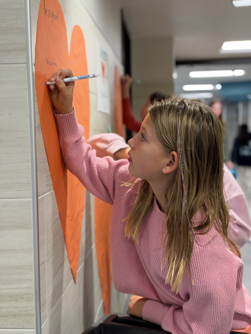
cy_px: 167
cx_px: 126
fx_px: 464
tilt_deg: -4.2
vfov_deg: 39.7
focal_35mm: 48
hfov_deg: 30.3
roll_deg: +1.1
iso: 200
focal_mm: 6.93
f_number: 1.8
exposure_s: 1/60
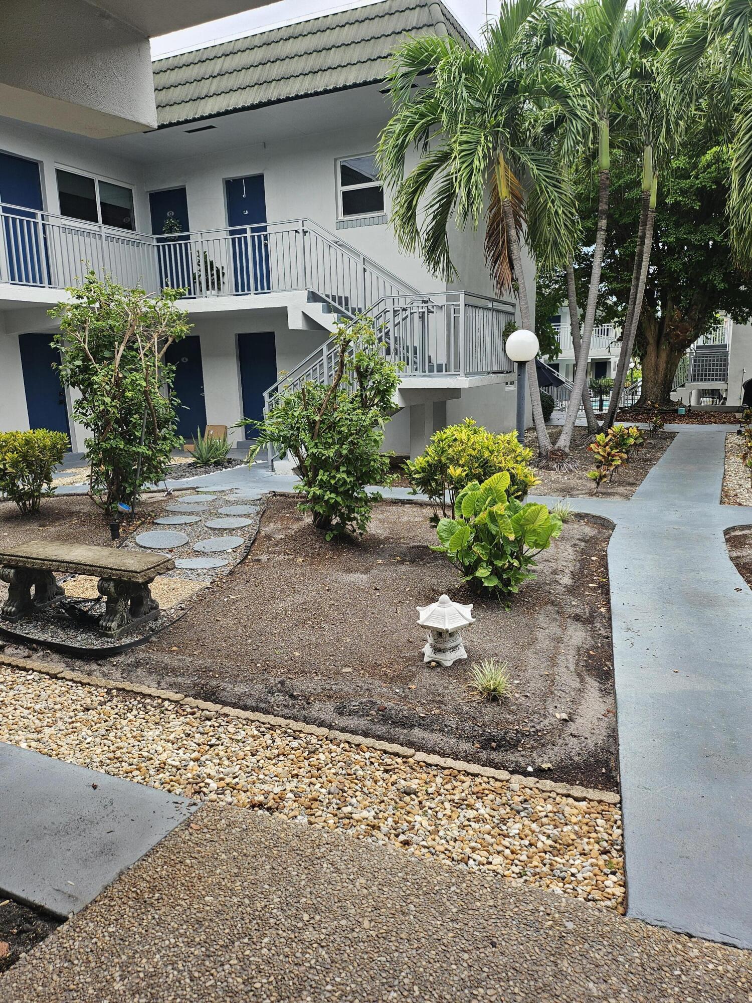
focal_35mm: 24
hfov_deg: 56.8
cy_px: 502
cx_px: 376
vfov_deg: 71.6
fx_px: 695
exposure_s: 1/425
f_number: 1.8
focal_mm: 5
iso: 50
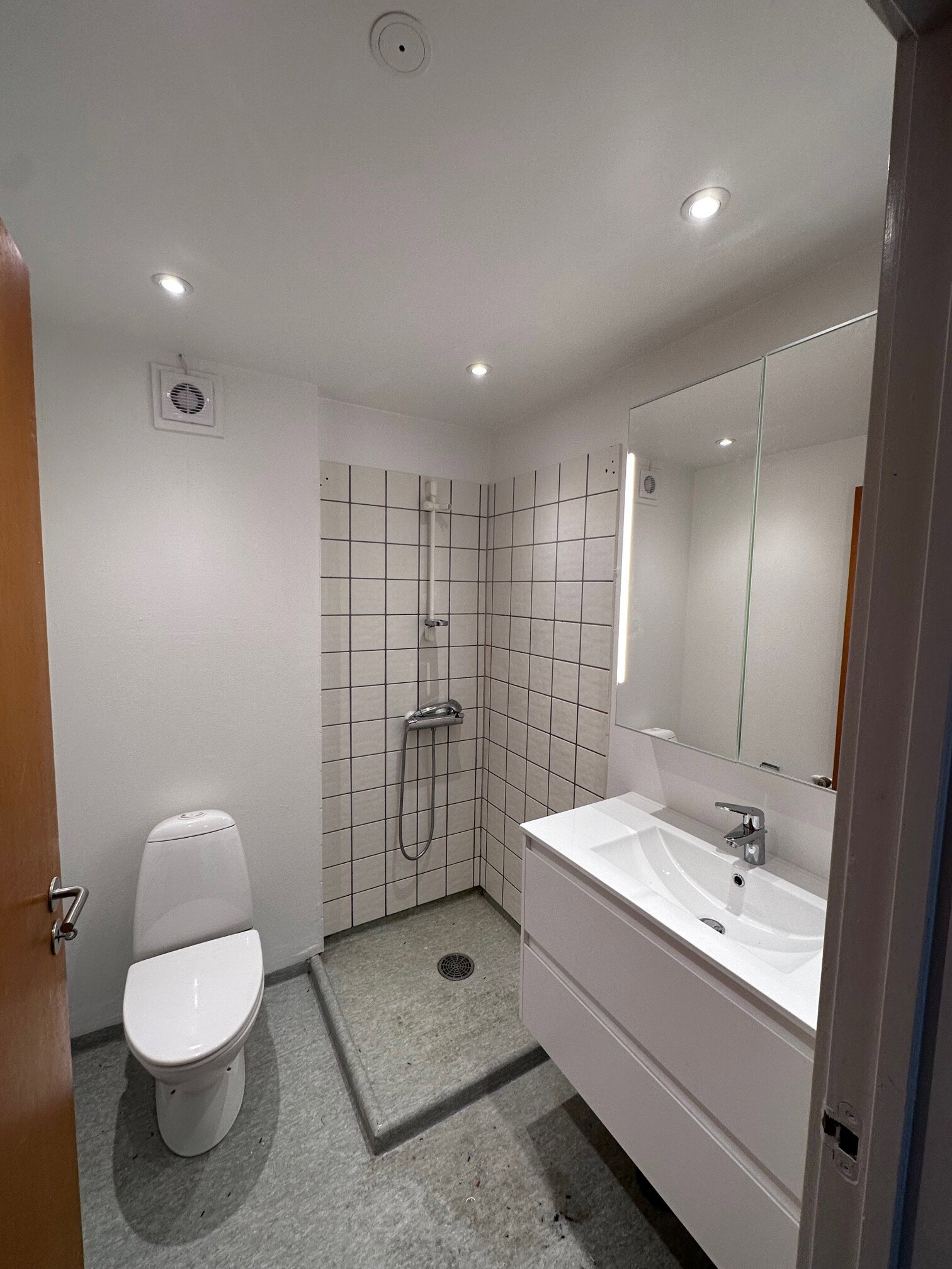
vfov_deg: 102.1
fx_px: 513
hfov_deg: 85.7
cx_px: 476
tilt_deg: -5.1
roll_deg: -0.3
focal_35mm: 14
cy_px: 634
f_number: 2.2
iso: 125
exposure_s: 1/100
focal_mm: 2.22
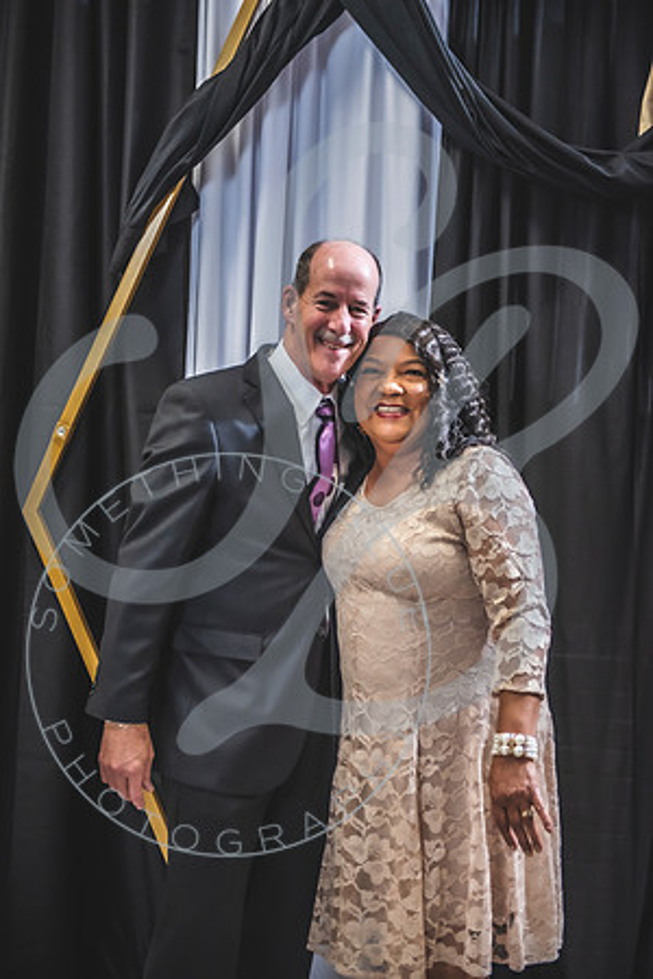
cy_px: 490
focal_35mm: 56
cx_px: 326
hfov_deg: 24.2
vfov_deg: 35.6
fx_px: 1524
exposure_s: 1/250
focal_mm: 56
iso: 1600
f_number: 2.8
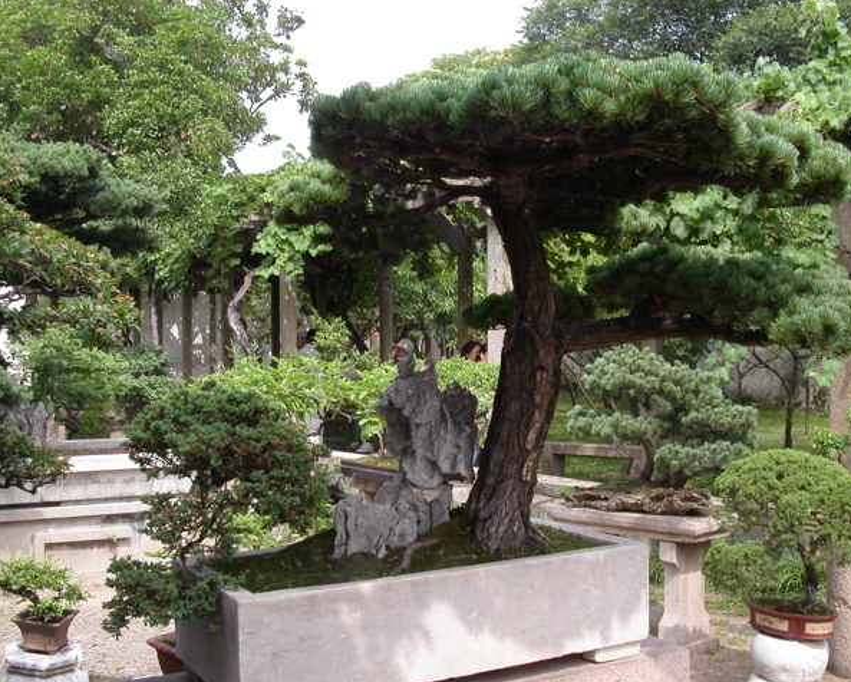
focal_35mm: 40
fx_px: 1008
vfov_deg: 37.4
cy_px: 340
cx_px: 433
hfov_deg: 45.8
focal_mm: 7.8
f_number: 6.7
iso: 100
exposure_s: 1/180
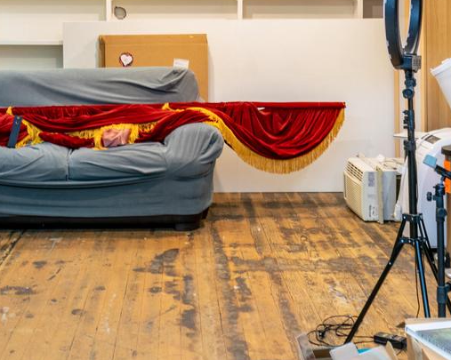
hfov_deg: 29.4
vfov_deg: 23.7
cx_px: 151
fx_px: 854
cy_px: 110
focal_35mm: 64
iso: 100
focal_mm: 18
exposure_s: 1/1.67
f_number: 9
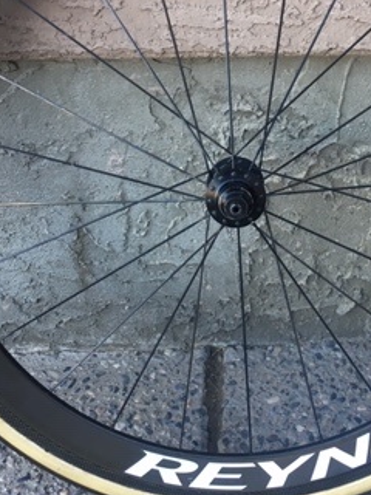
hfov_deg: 25.1
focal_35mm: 58
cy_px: 164
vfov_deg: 32.9
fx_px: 829
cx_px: 238
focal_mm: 4.15
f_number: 2.2
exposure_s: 1/40
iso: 32
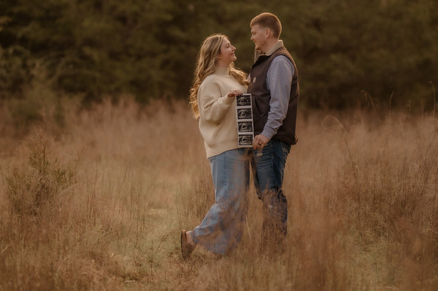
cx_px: 219
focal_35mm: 127
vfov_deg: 10.8
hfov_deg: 16.1
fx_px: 1544
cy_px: 146
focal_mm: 85
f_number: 1.4
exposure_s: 1/1000
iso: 320
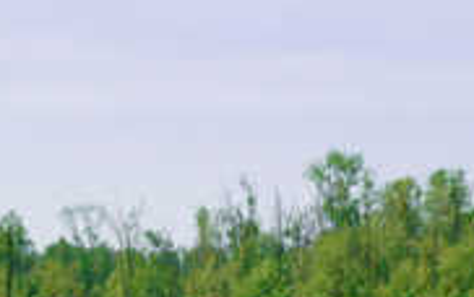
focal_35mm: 252
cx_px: 271
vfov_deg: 5.2
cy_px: 352
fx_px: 3257
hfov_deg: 8.3
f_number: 10
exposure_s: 1/320
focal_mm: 50
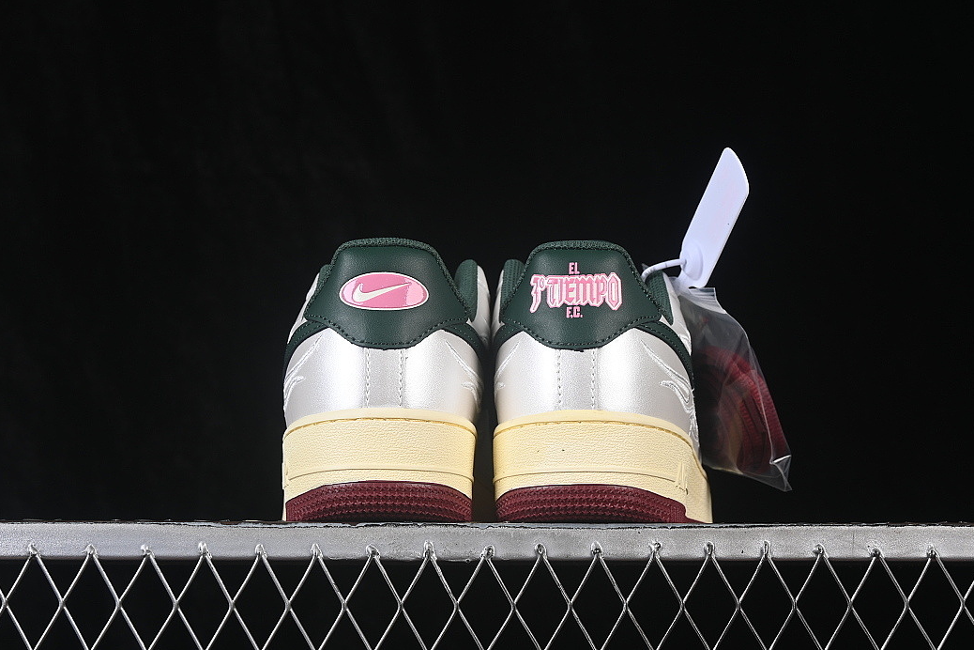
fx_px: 2110
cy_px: 314
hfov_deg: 26.0
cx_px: 502
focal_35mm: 78
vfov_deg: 17.5
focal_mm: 50
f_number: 8
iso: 160
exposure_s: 1/80
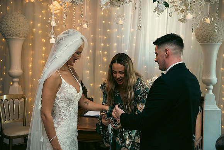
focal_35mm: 48
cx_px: 112
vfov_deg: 28.1
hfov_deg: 41.1
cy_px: 75
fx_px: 299
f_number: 3.5
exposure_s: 1/160
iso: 1250
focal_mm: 48
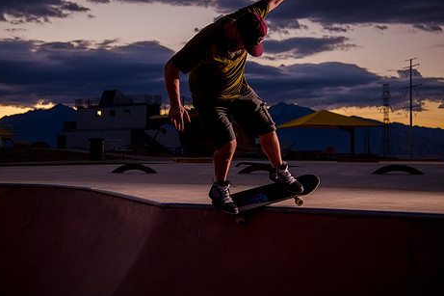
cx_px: 208
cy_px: 118
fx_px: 727
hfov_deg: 33.9
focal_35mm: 59
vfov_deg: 22.9
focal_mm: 44
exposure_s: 1/400
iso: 1000
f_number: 4
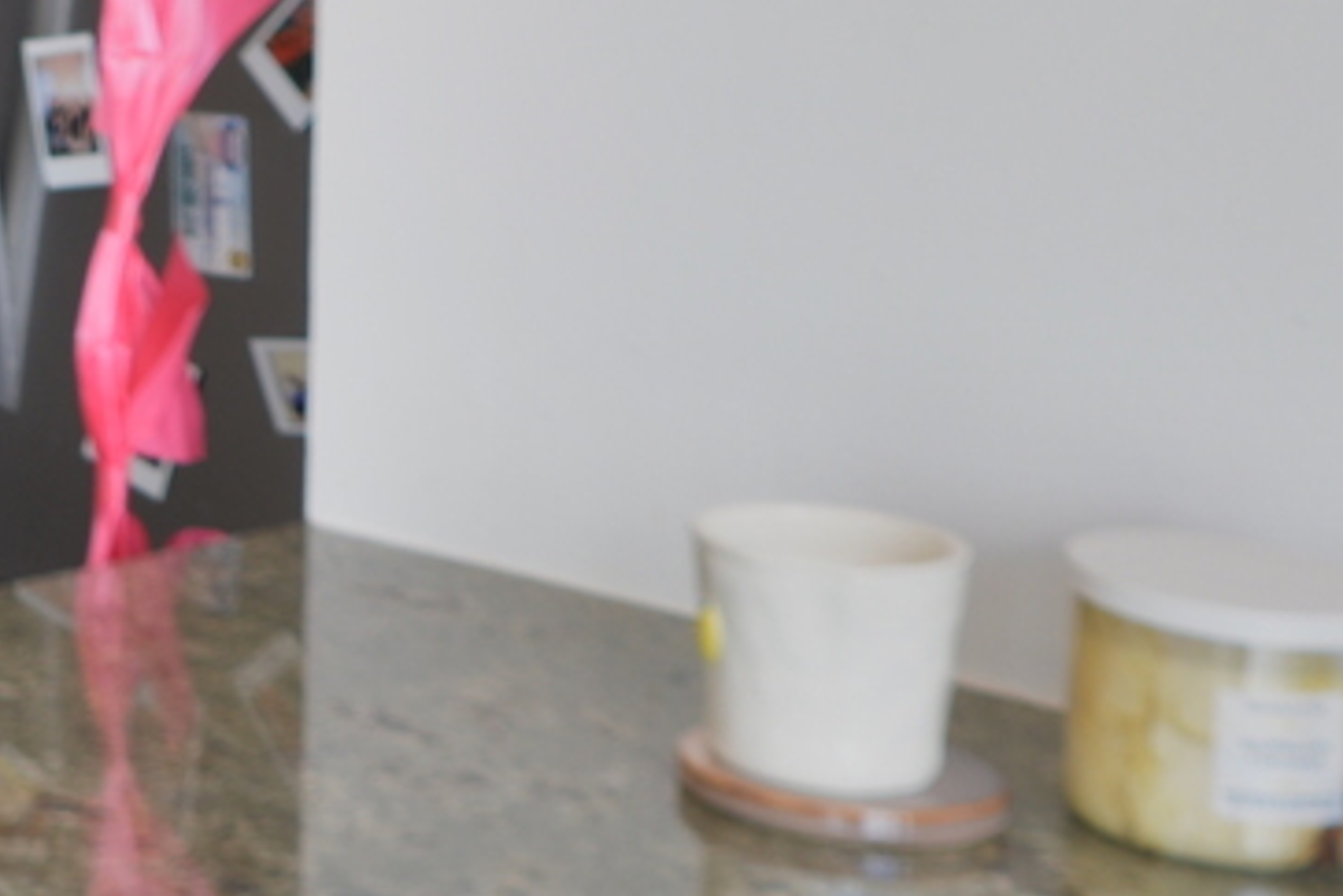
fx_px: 3991
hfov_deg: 17.0
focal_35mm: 107
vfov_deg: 12.5
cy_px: -204
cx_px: -773
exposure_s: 1/60
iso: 400
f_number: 5.6
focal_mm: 24
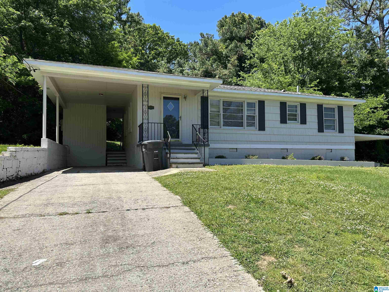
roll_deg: +0.5
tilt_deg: +3.3
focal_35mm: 24
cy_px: 146
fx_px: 270
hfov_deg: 71.6
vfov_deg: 56.8
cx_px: 194
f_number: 1.78
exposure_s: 1/3472
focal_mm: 6.86
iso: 80
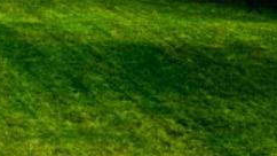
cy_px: -162
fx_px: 1190
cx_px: -291
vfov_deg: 7.2
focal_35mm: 162
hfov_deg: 11.8
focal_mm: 6.86
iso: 80
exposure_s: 1/2252
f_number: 1.78
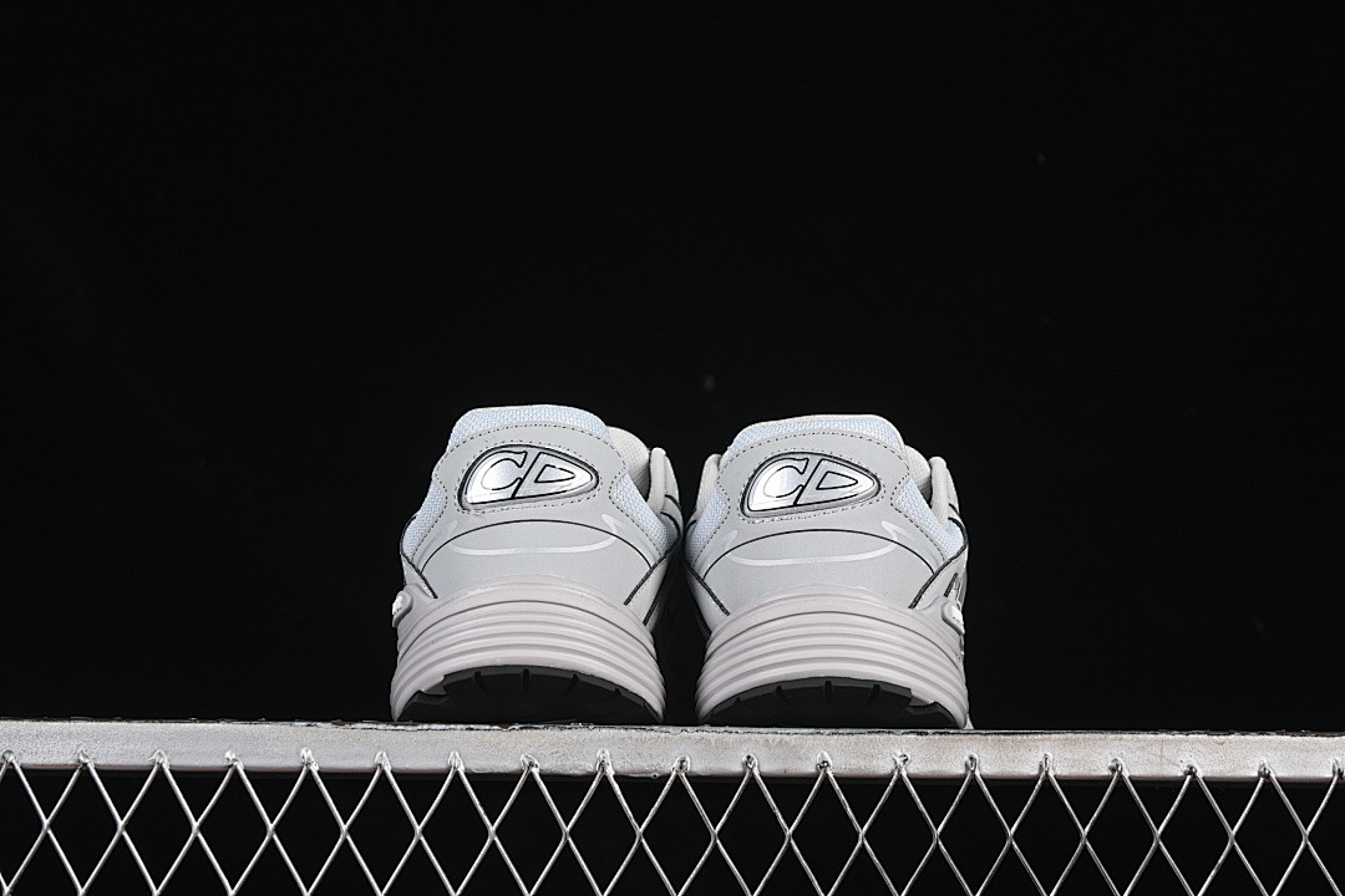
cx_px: 672
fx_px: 2802
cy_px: 448
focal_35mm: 75
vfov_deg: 18.2
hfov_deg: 27.0
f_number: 7.1
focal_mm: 50
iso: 160
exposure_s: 1/60
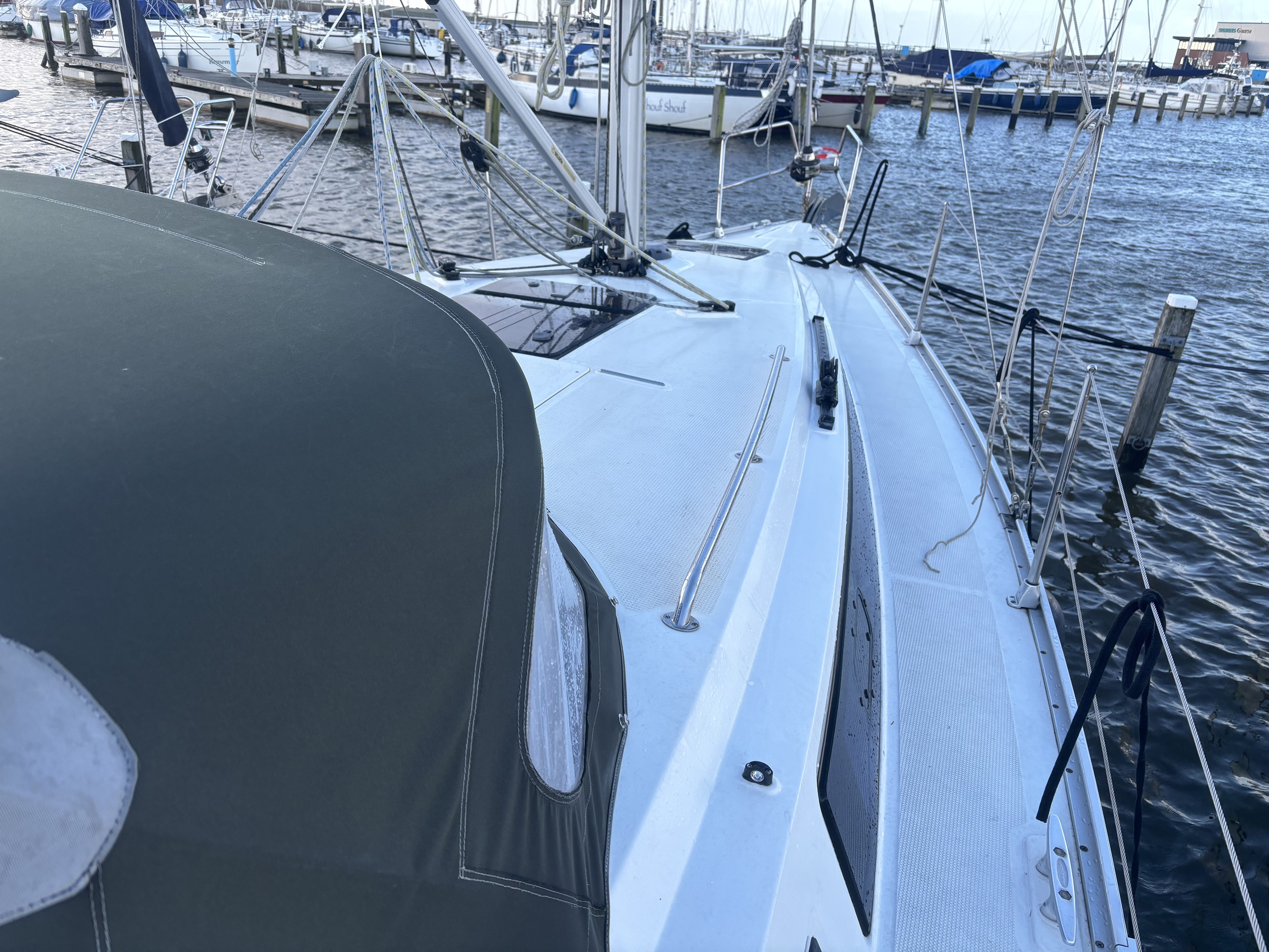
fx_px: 953
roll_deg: -3.7
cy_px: 476
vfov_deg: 53.1
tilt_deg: -25.3
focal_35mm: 26
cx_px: 634
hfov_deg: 67.3
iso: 50
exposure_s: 1/716
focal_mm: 5.96
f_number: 1.6
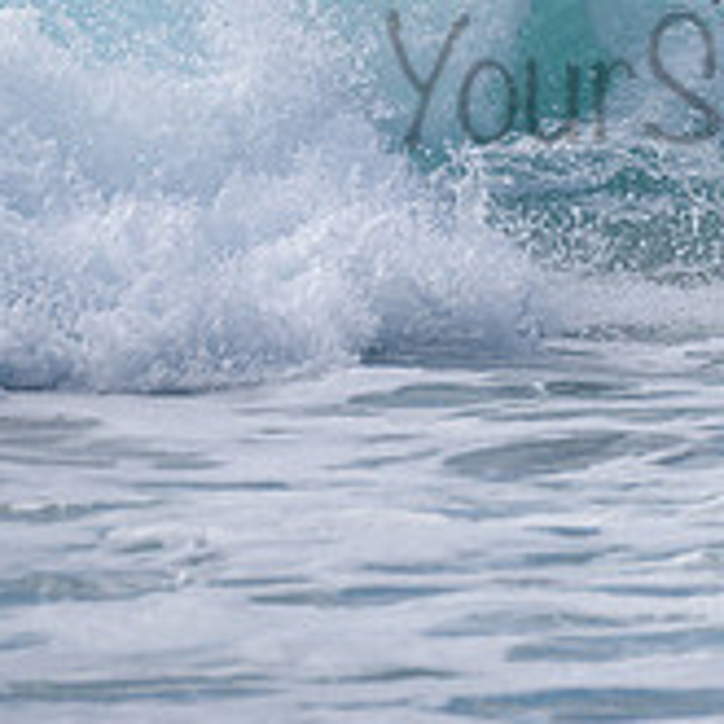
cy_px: -138
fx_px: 43469
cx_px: 566
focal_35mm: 1837
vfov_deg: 1.0
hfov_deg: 1.0
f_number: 5.6
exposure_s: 1/2000
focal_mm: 500
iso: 140
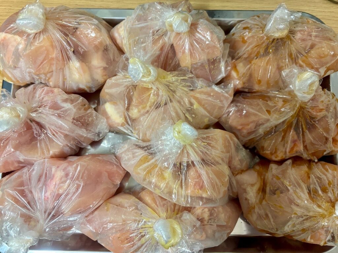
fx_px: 254
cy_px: 126
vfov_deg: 53.1
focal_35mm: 26
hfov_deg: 67.3
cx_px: 169
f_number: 1.6
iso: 320
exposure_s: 1/60
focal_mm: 5.96
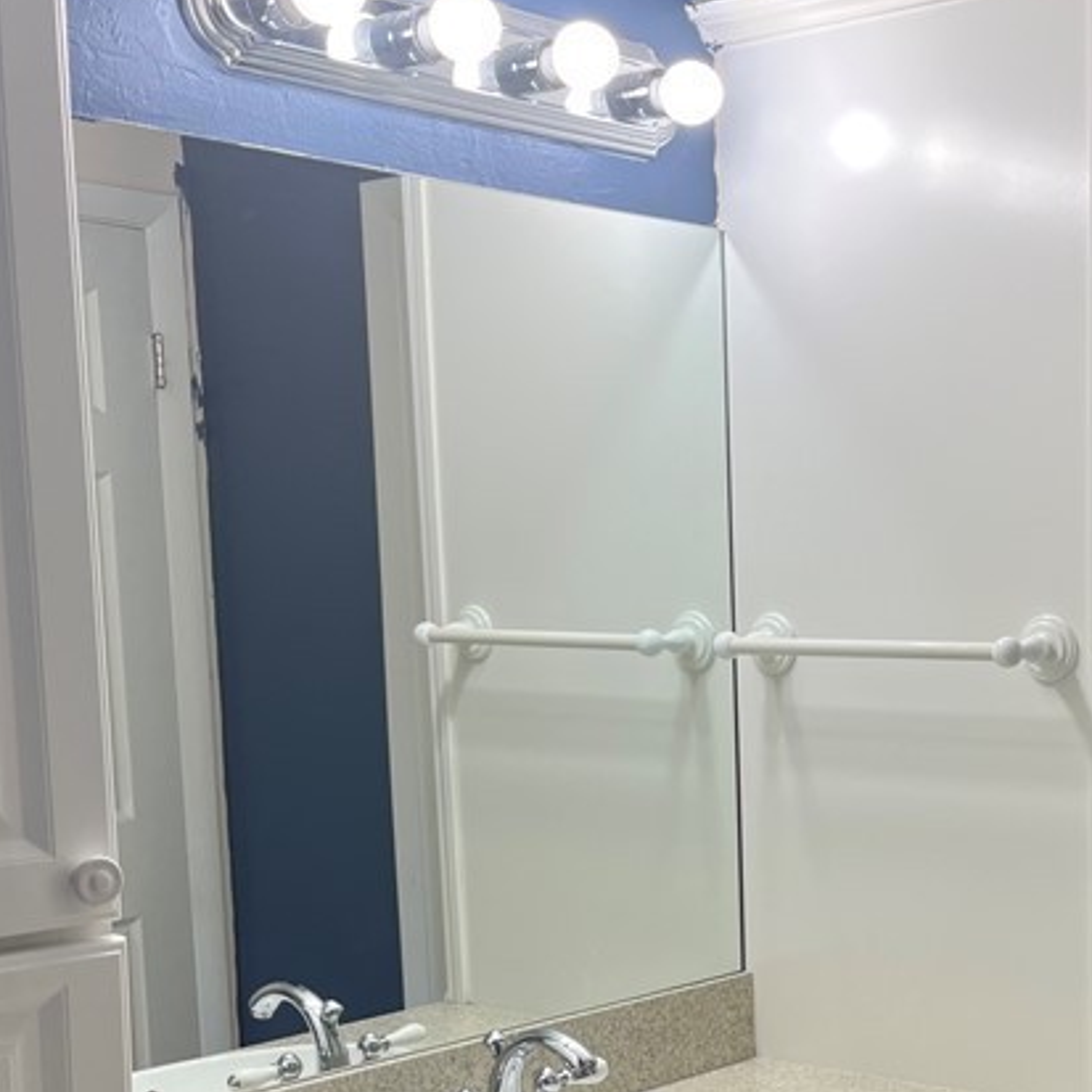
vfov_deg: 29.5
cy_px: 849
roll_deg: +1.1
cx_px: 1010
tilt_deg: -8.6
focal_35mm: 57
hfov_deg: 28.7
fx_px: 2034
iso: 50
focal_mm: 5.1
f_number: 1.6
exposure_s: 1/120
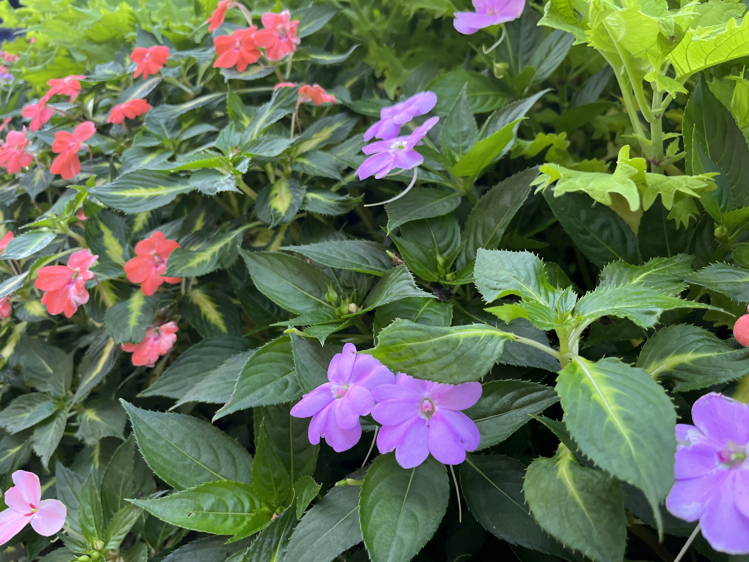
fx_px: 563
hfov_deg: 67.3
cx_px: 374
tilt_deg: -23.0
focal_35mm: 26
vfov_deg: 53.1
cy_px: 281
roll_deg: -0.4
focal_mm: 5.1
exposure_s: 1/121
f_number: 1.6
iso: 125
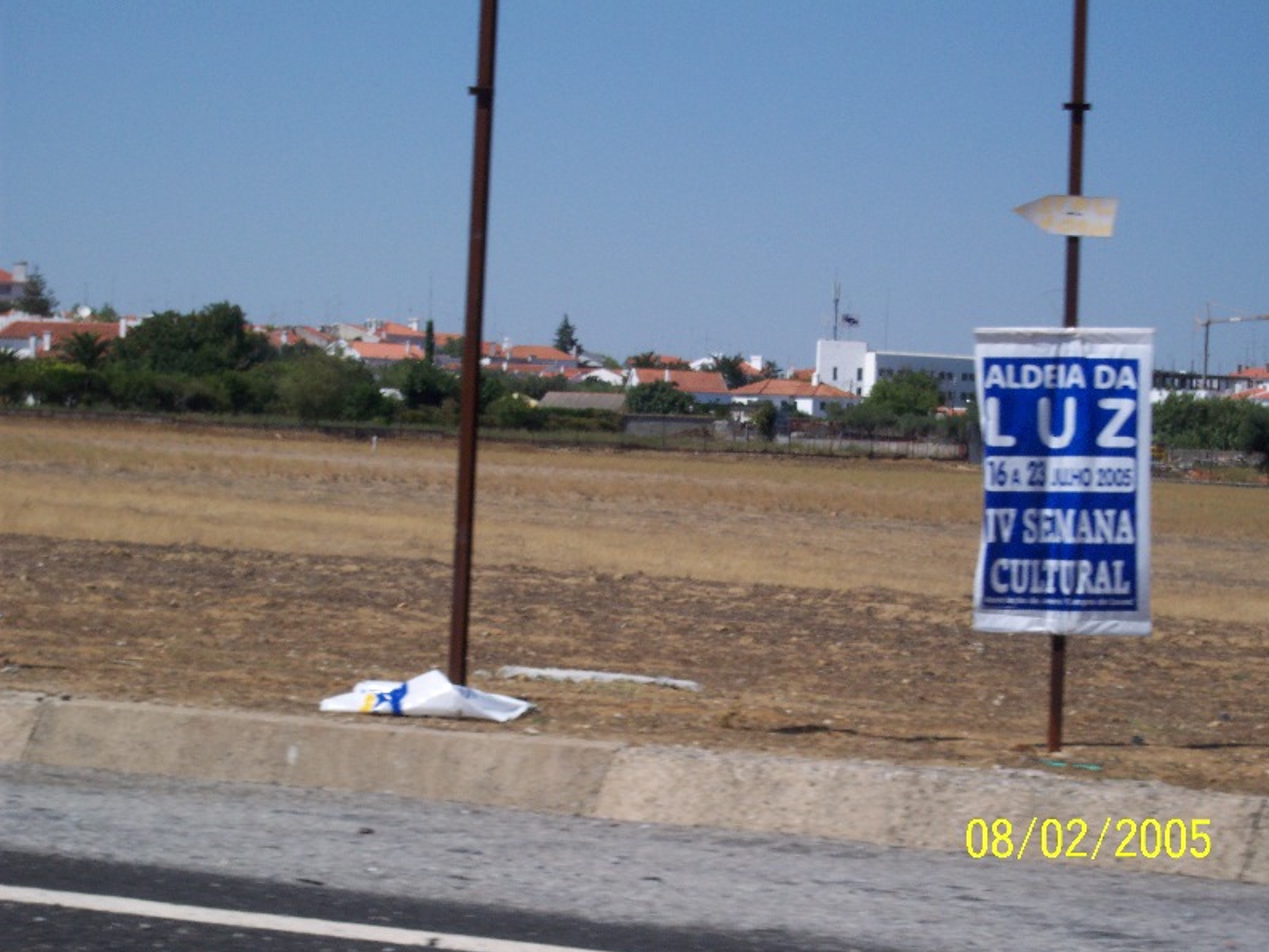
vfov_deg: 12.9
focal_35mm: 115
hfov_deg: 17.1
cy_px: 478
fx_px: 4216
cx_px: 637
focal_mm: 24
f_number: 8
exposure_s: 1/500
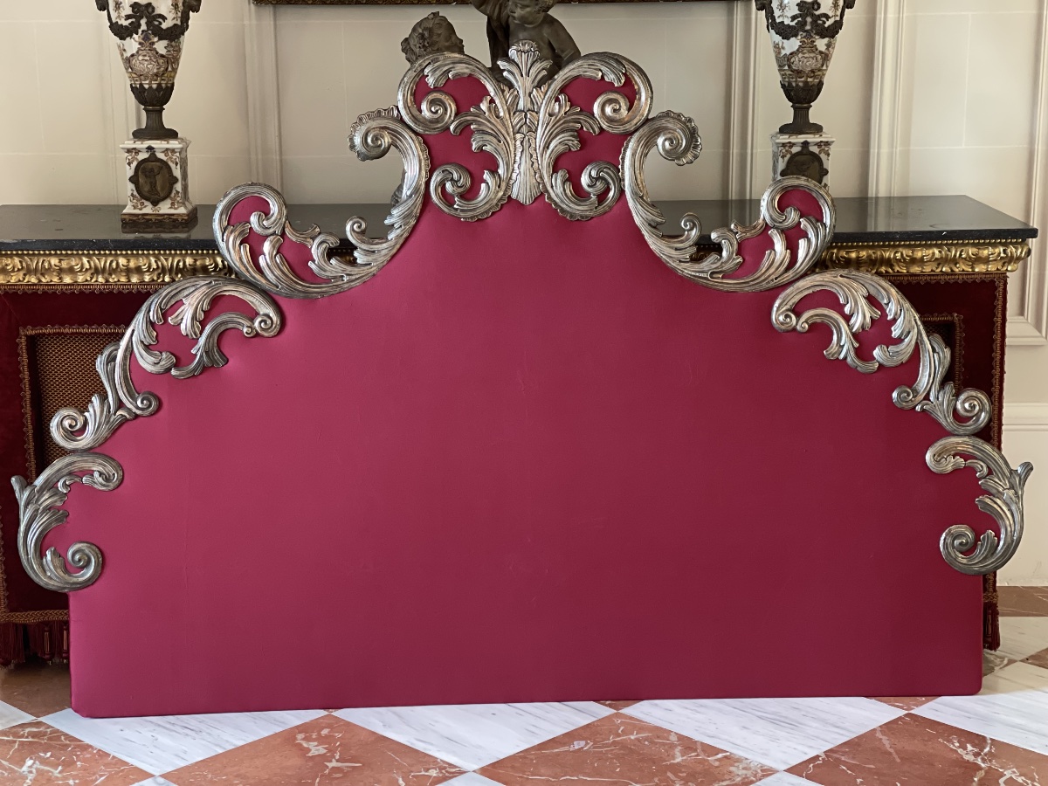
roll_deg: +0.1
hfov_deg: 30.3
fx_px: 1938
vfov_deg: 22.9
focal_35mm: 64
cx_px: 524
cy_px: 393
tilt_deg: -12.9
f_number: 2.2
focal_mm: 7.5
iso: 400
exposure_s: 1/20
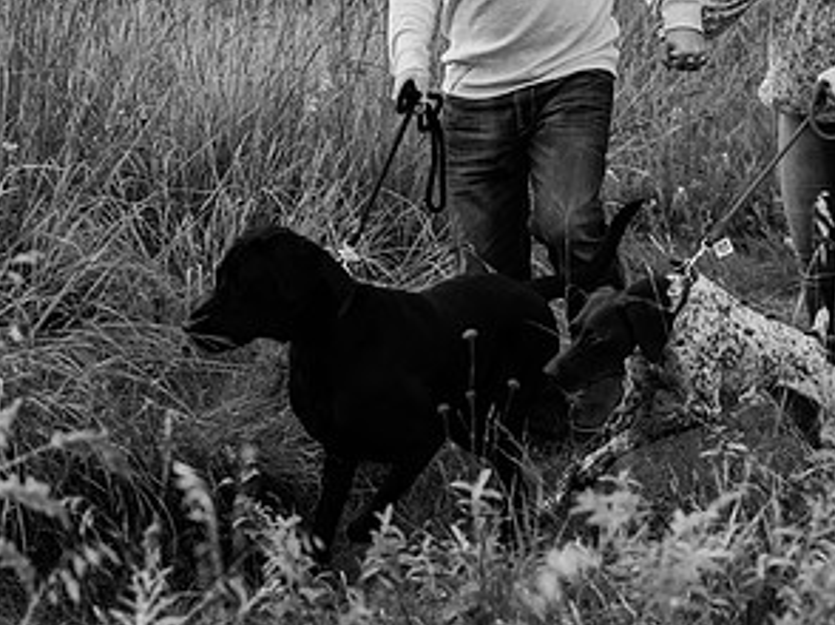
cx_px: 389
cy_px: 185
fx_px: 2651
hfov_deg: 17.9
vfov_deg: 13.4
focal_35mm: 110
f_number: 3.5
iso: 250
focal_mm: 58
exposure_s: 1/400
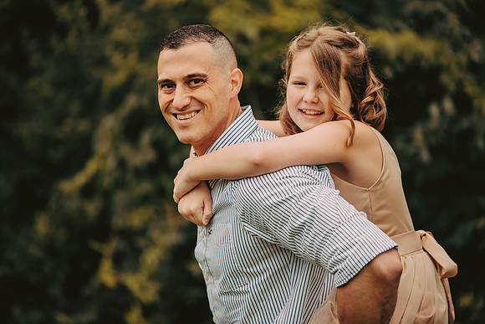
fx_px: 2560
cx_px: 242
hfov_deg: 10.8
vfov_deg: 7.2
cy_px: 162
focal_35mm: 190
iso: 640
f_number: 2.8
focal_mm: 190
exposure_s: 1/4000
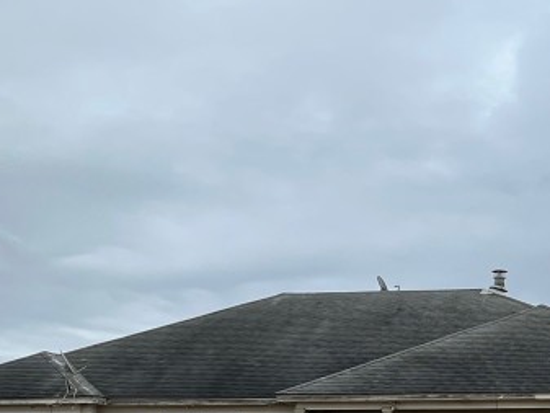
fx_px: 1256
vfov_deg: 18.2
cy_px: 405
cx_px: 418
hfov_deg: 24.4
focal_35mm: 79
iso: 50
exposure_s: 1/1209
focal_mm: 5.7
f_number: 1.5
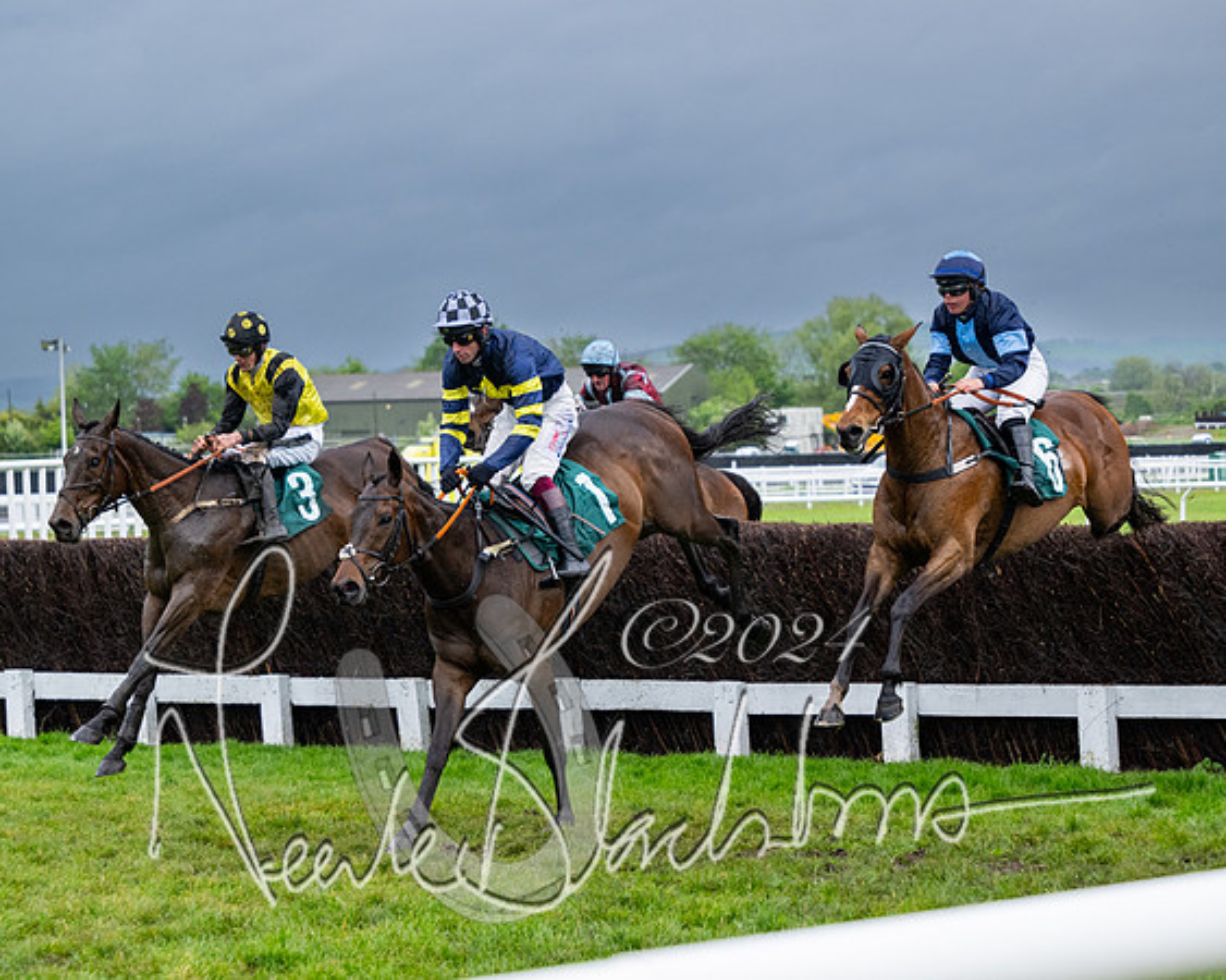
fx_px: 3562
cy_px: 494
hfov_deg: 19.5
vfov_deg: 15.7
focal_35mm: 98
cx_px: 609
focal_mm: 83
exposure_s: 1/1600
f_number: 4
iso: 1000
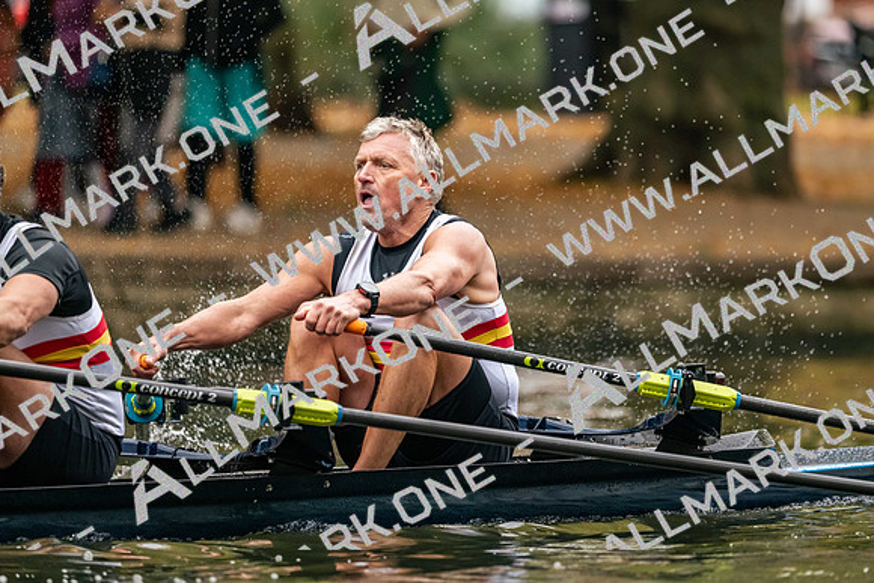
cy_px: 292
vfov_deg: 3.4
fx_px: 9713
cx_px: 437
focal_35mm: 400
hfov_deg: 5.2
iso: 3600
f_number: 4.5
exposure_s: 1/2500
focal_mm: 400
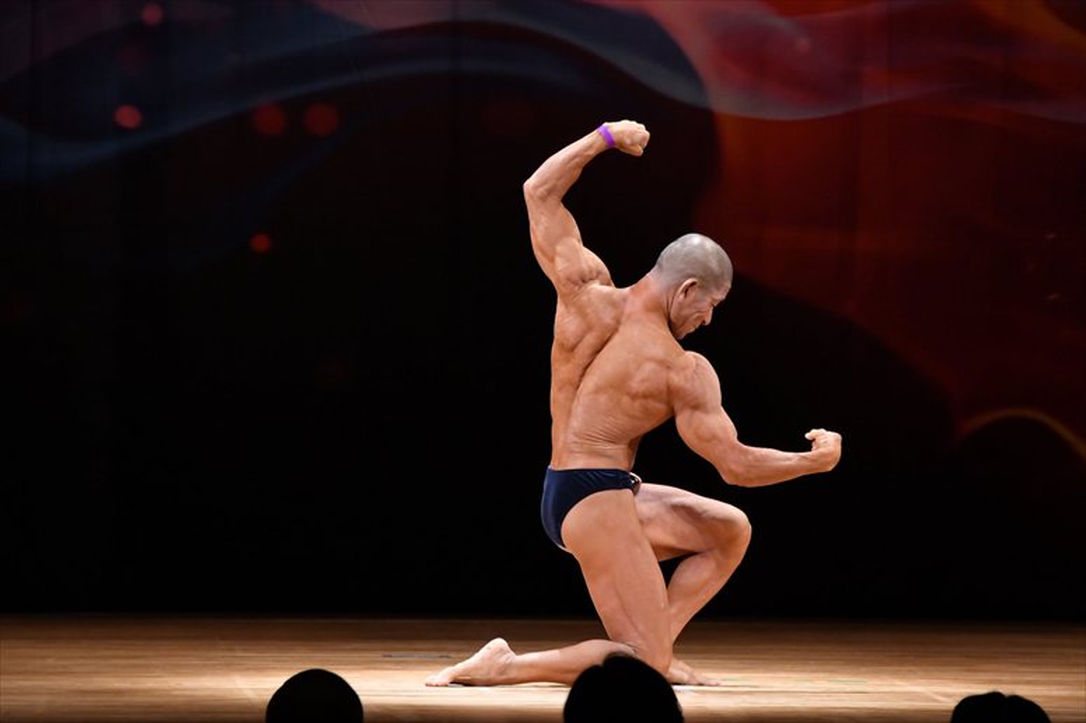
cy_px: 362
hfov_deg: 7.2
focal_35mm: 285
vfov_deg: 4.8
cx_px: 543
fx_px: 8593
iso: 4000
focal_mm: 190
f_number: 5.6
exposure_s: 1/400
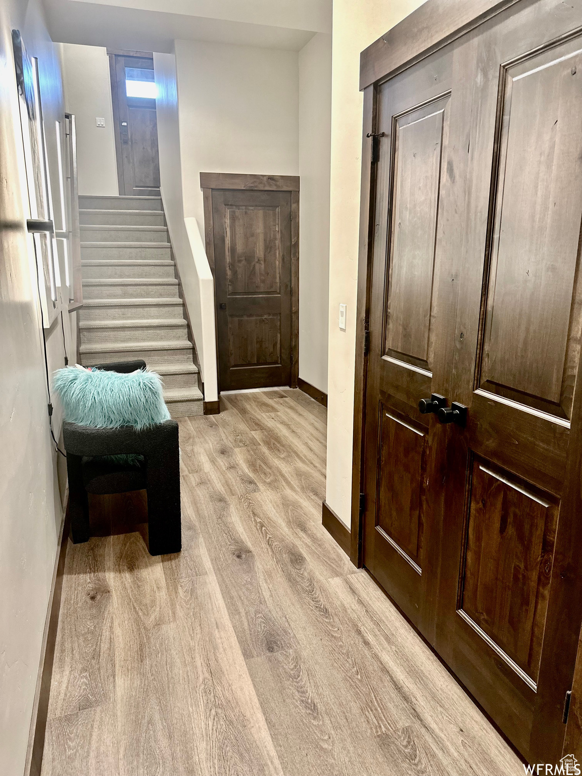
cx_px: 291
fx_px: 538
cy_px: 388
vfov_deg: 71.6
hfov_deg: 56.8
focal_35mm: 24
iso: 320
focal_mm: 6.86
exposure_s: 1/60
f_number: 1.78
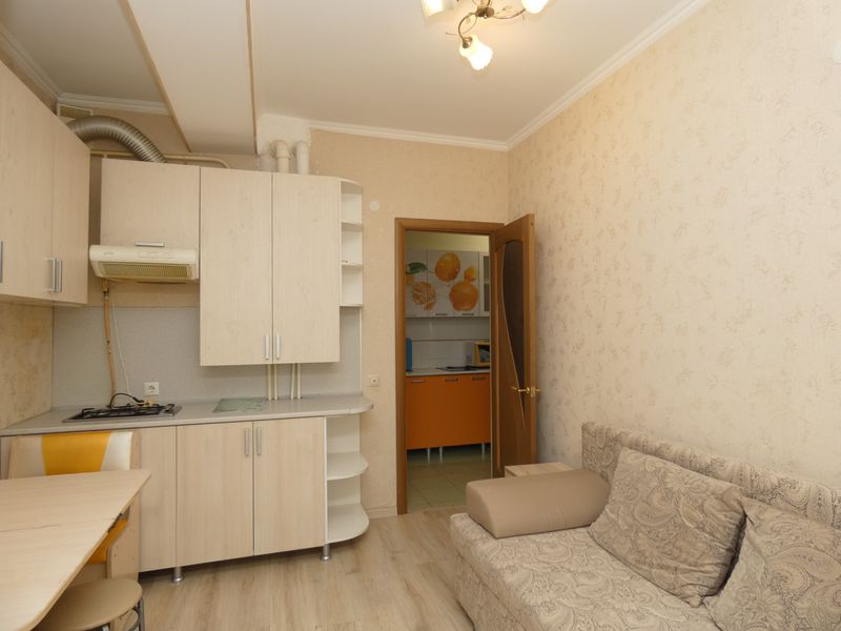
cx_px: 420
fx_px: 486
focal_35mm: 20
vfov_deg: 66.0
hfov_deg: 81.7
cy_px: 316
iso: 80
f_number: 2.8
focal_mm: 3.6
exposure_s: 1/60
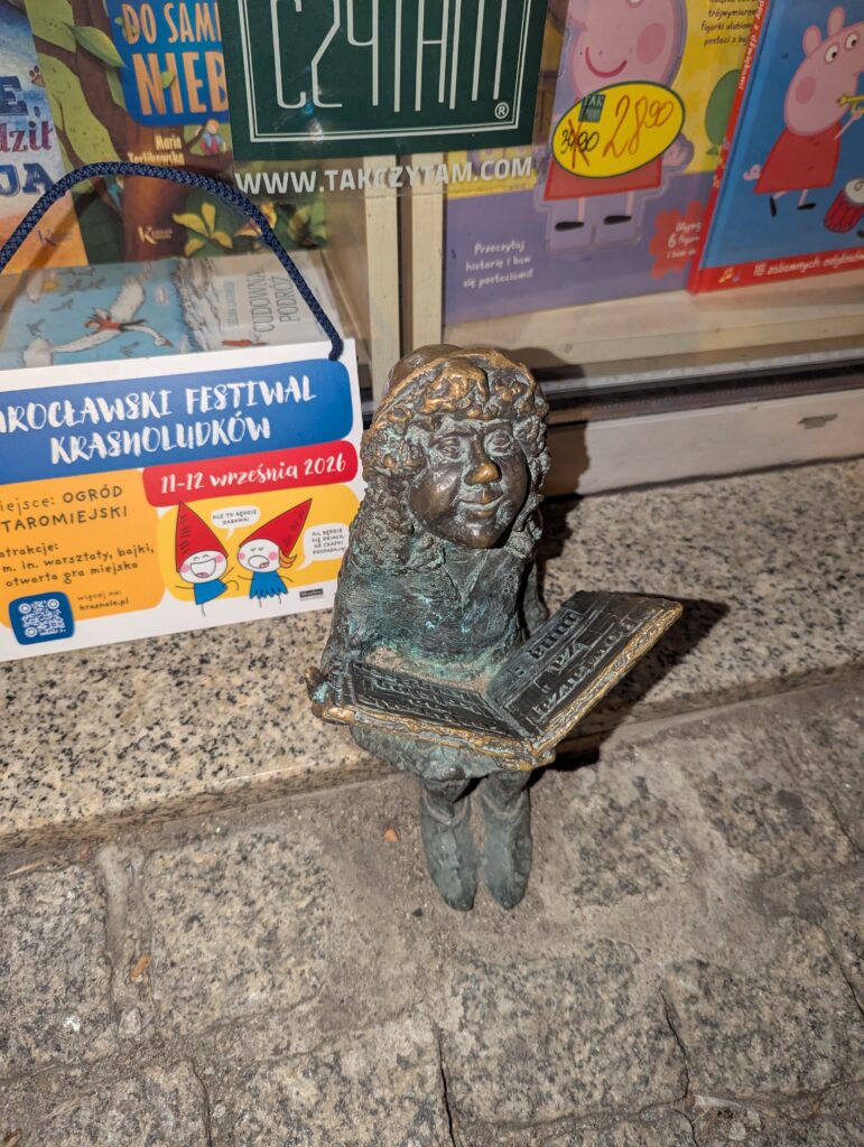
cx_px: 432
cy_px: 574
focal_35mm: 24
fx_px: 797
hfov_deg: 56.9
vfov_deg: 71.5
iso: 579
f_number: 1.85
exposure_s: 1/100
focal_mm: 6.81
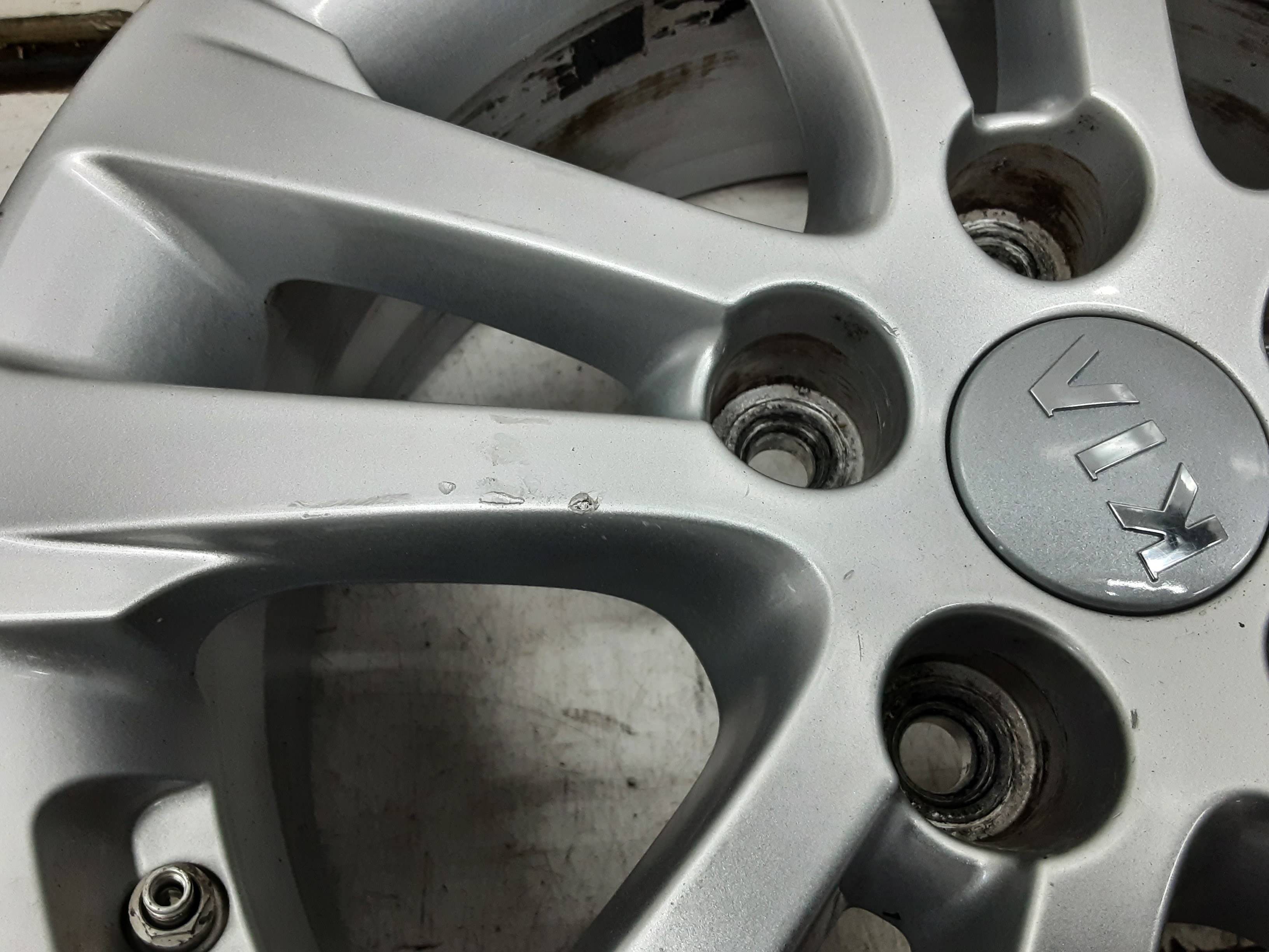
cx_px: 634
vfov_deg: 51.4
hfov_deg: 65.3
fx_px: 990
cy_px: 476
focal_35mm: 27
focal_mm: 2.91
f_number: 1.9
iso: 125
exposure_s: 1/50
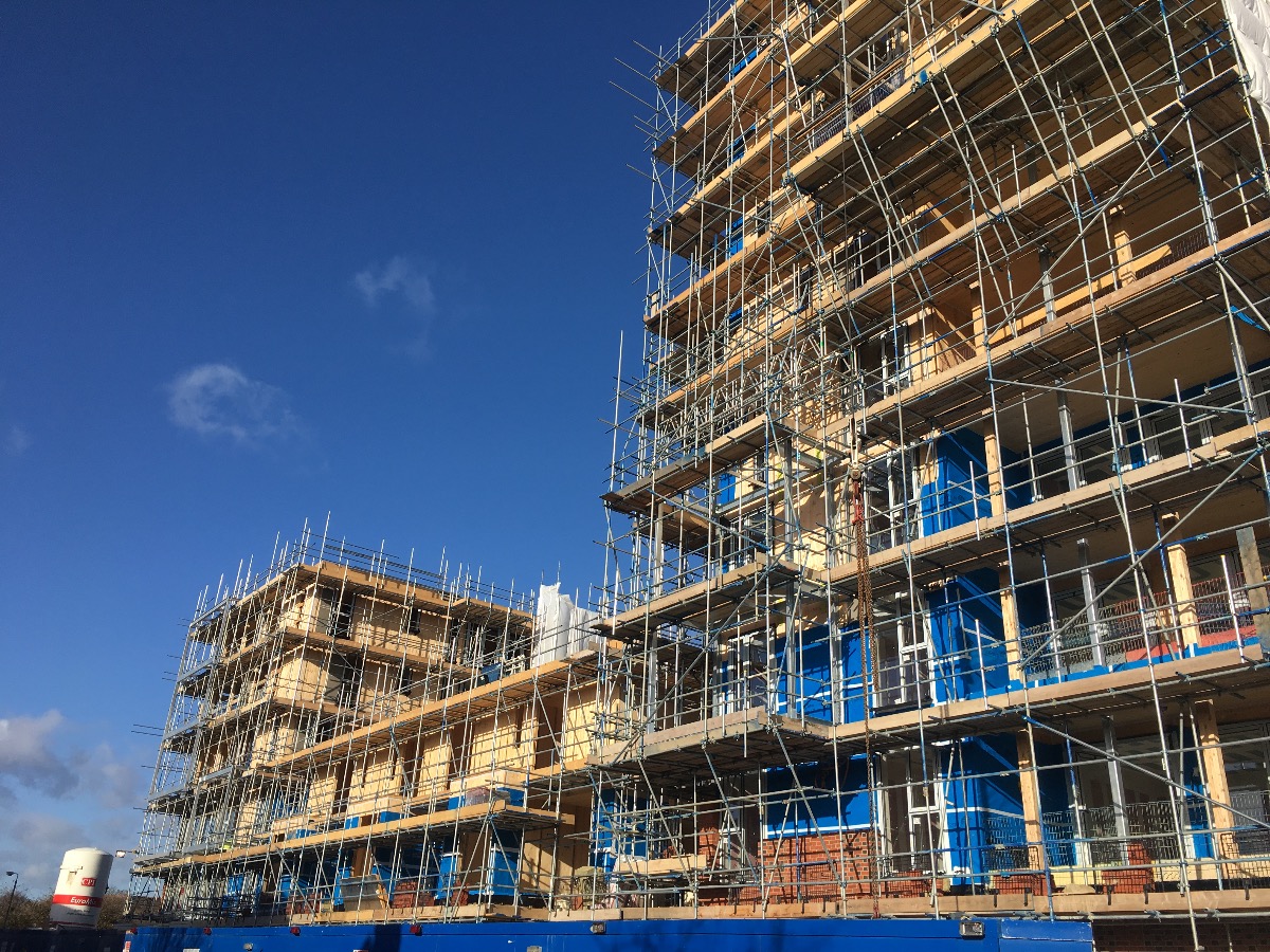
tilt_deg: +24.2
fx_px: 1064
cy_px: 476
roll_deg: -2.6
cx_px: 635
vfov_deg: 48.2
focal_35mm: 29
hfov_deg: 61.7
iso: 25
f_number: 2.2
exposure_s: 1/1832
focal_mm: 4.15
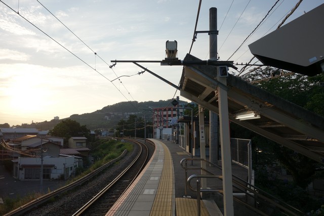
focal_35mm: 28
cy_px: 108
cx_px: 162
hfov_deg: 65.5
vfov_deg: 46.4
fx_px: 252
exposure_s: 1/320
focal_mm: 10.4
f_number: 5.6
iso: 125
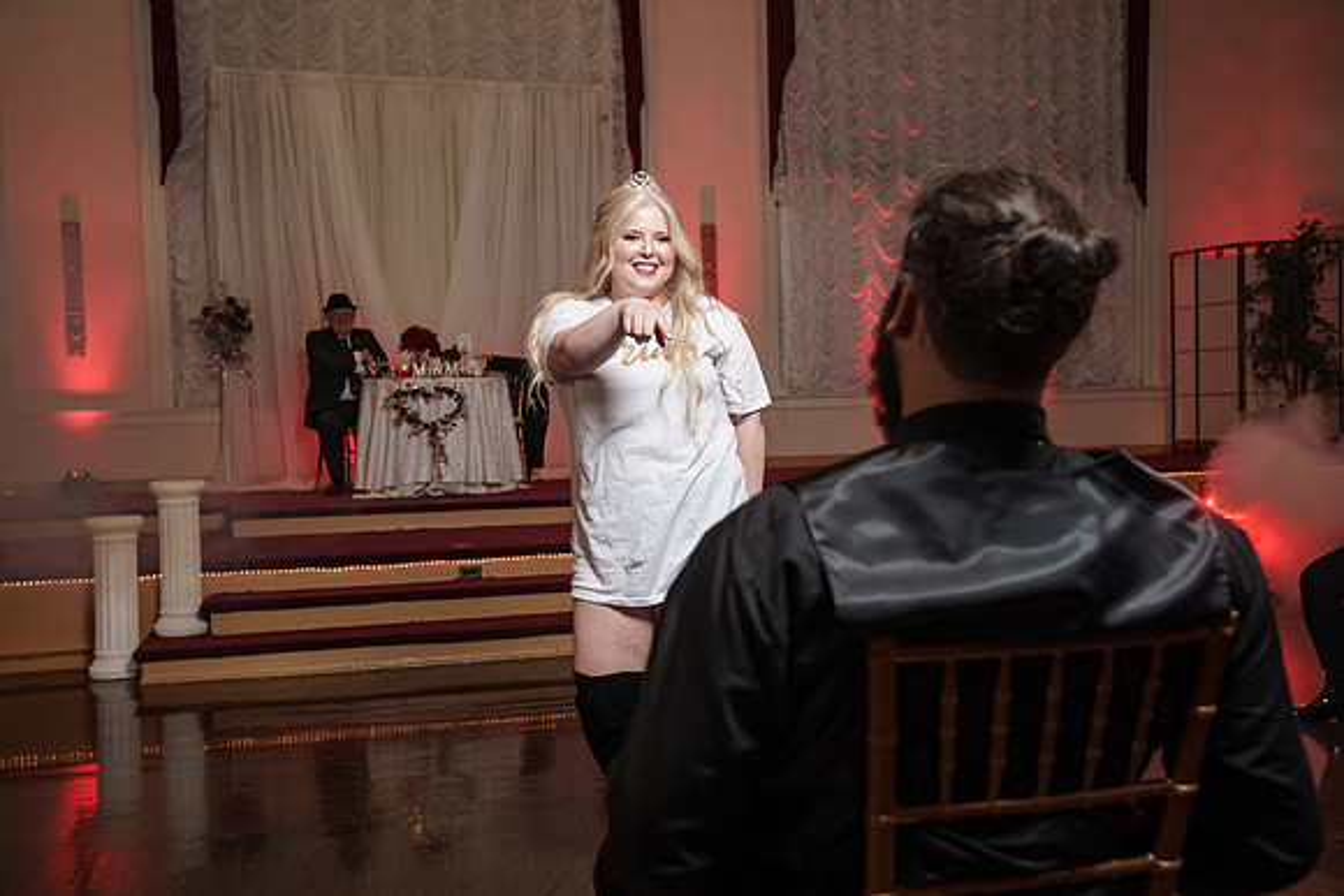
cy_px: 448
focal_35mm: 35
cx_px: 672
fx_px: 1307
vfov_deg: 37.9
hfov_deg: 54.4
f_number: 4
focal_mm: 35
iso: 2000
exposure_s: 1/200
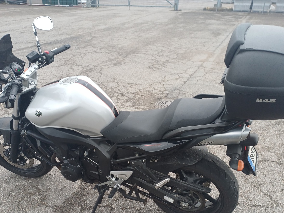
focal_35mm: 34
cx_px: 142
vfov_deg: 41.3
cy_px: 141
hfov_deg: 54.0
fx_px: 279
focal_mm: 4.65
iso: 64
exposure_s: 1/50
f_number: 1.8
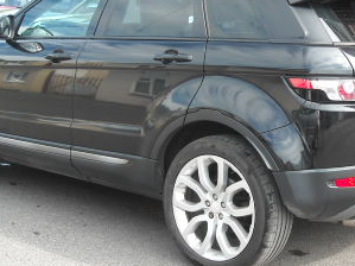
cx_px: 198
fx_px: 769
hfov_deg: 26.0
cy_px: 100
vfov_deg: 19.6
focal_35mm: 75
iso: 64
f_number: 2.8
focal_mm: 5.7
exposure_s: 1/184
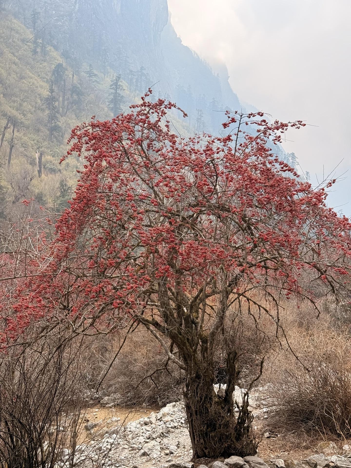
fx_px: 649
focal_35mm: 48
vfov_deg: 39.7
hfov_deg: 30.3
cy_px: 234
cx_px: 176
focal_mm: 6.76
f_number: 1.78
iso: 80
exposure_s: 1/1403
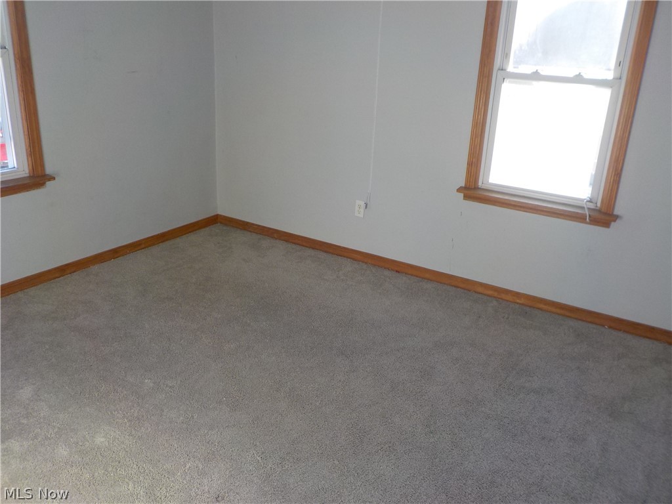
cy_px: 252
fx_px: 582
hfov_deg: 60.0
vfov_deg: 46.8
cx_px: 336
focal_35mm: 30
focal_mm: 4.1
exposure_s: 1/80
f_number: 3.3
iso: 125
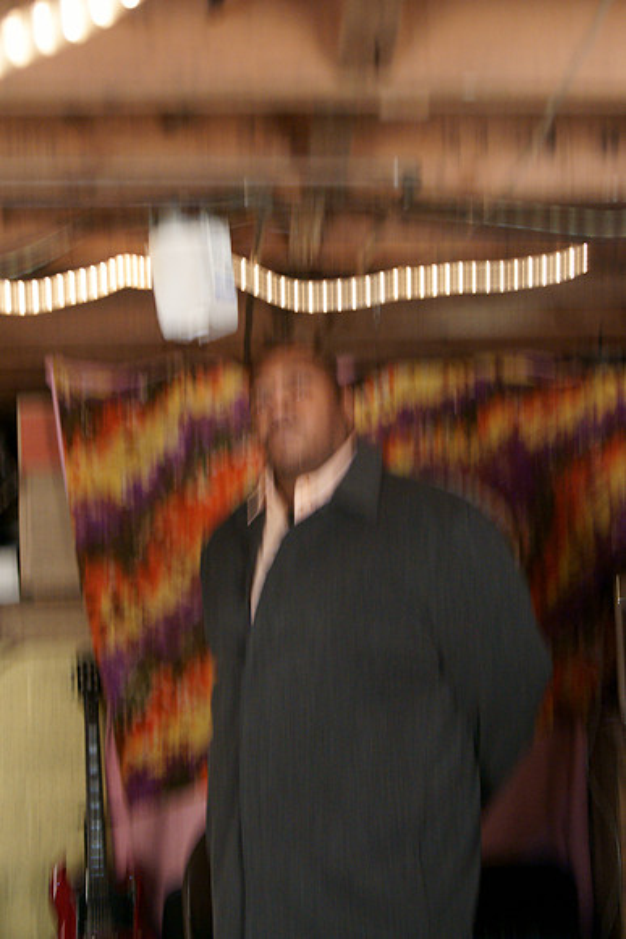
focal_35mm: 42
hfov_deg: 31.9
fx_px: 1095
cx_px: 313
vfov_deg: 46.4
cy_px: 470
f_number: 2.8
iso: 1600
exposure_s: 1/25
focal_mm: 28
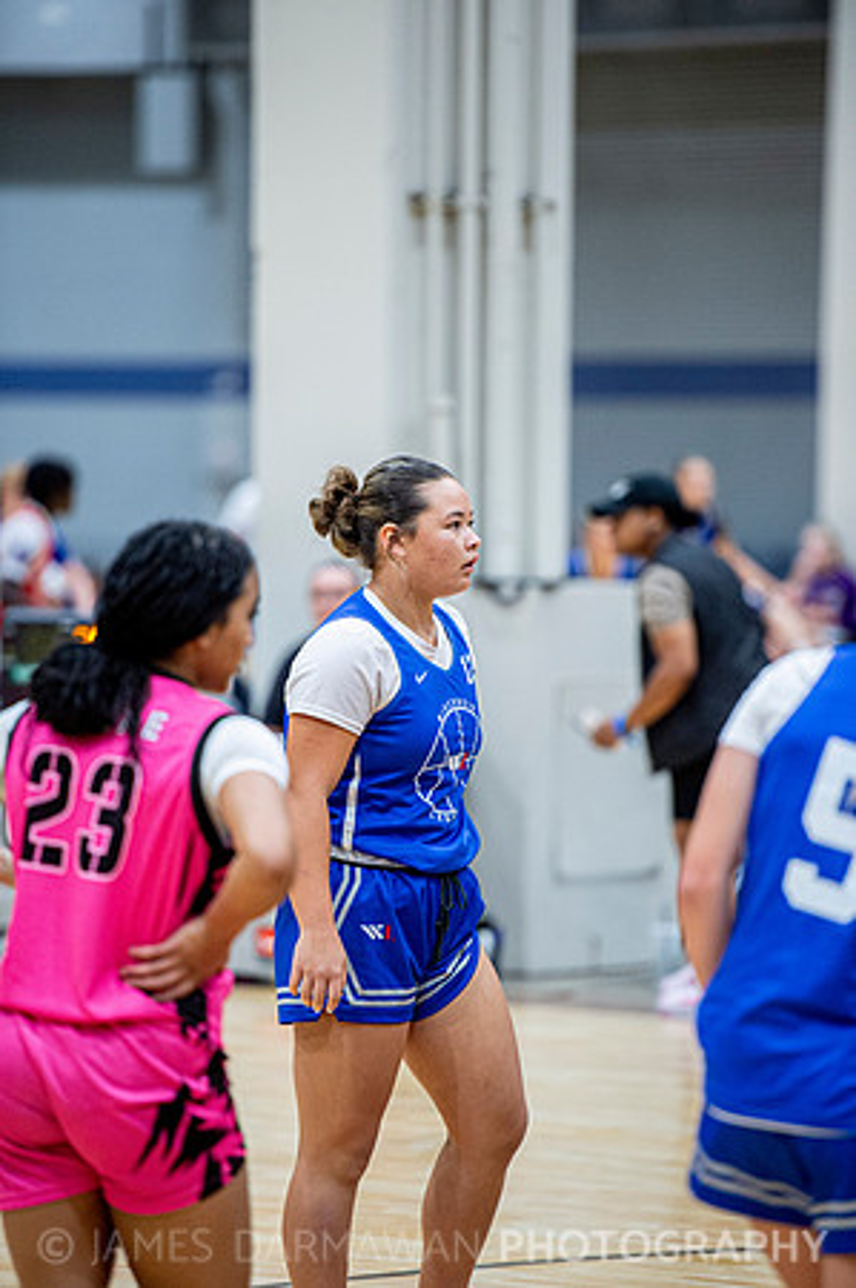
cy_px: 644
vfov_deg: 10.3
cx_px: 428
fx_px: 7149
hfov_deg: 6.9
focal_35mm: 200
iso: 2000
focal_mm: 200
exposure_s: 1/400
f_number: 2.8
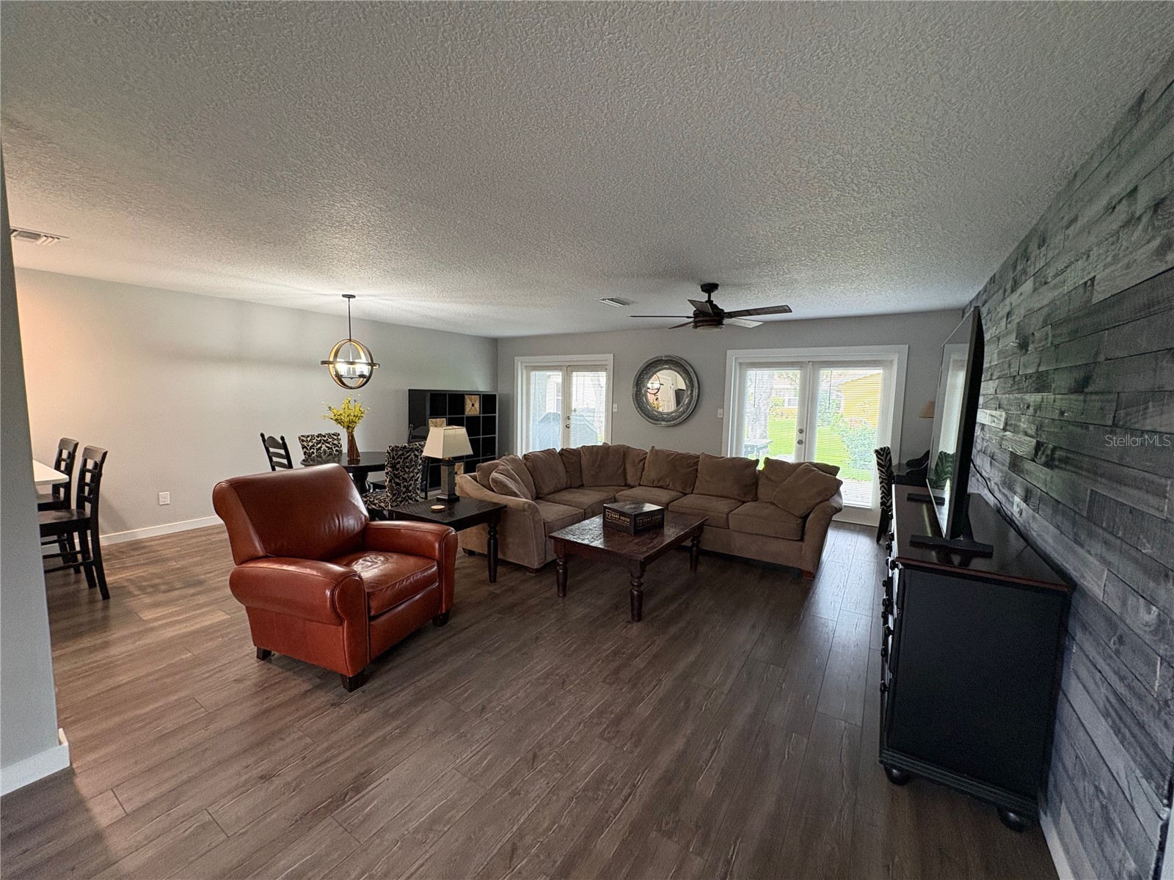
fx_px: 475
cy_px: 440
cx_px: 587
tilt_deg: -5.6
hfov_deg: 102.1
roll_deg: -1.7
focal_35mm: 14
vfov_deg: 85.7
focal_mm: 2.22
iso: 250
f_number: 2.2
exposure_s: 1/60
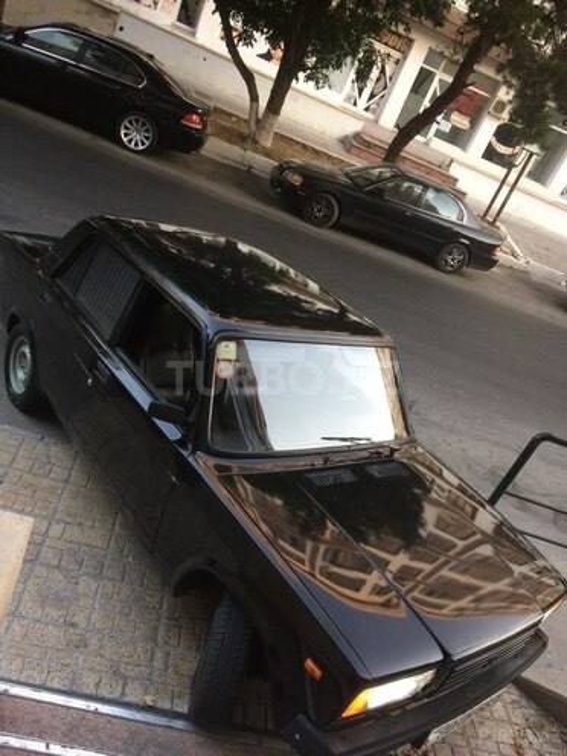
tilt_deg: -32.0
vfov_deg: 61.7
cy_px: 378
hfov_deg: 48.2
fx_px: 633
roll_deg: -28.0
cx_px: 284
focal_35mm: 29
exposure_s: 1/33
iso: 50
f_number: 2.2
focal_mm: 4.15
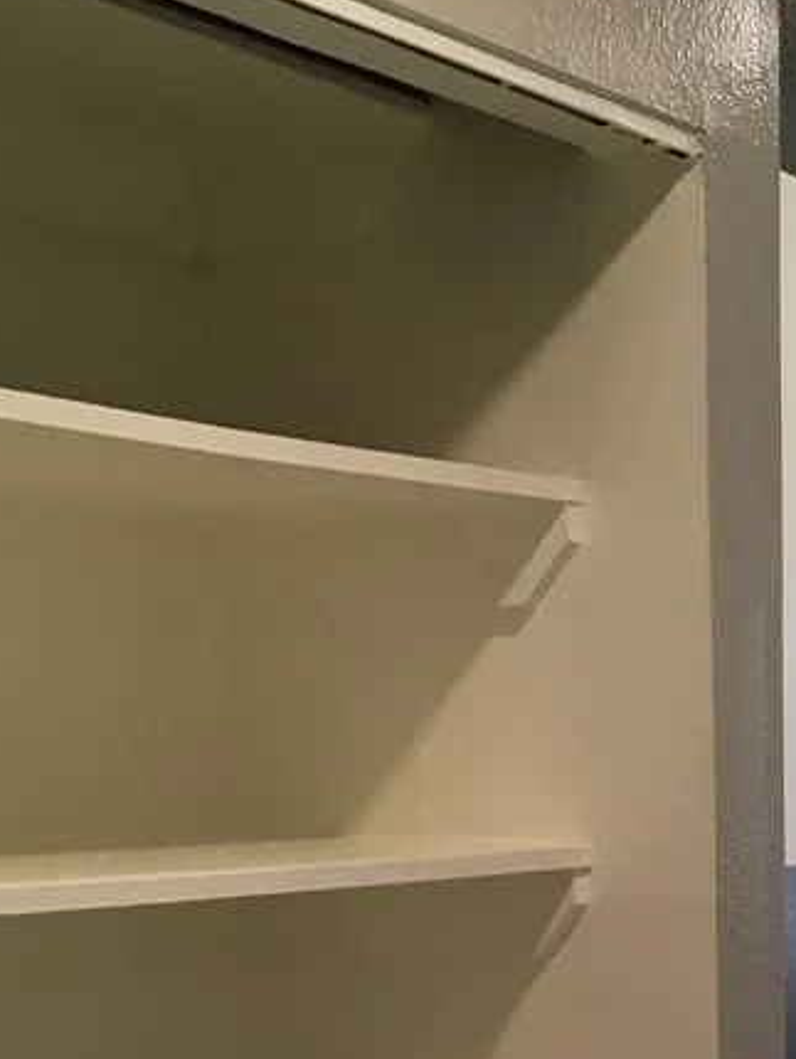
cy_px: 1229
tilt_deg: -11.8
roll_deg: -0.1
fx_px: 2113
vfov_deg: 25.6
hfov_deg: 20.4
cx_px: 867
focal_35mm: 69
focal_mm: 4.15
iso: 32
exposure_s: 1/30
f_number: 2.2
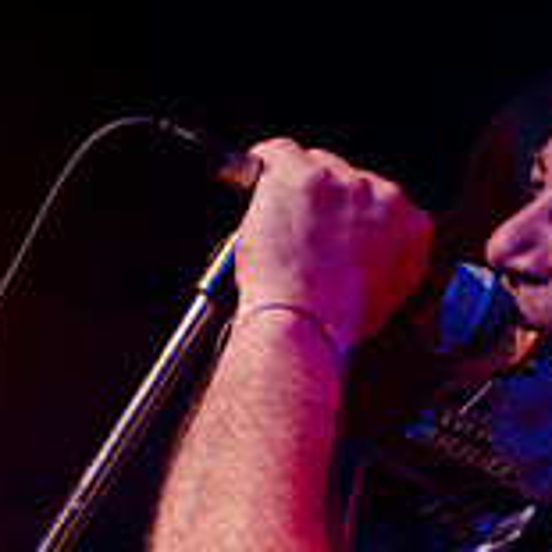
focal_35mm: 296
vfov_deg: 5.9
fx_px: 5340
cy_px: 301
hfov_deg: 5.9
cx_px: 727
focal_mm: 62
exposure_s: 1/60
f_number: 3.2
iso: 2000
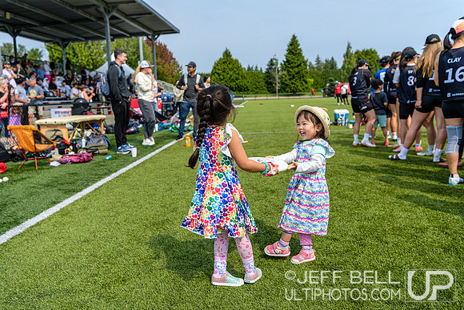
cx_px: 232
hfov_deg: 58.7
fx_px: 413
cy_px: 155
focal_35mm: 32
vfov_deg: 41.1
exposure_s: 1/1000
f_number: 4
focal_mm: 32
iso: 100
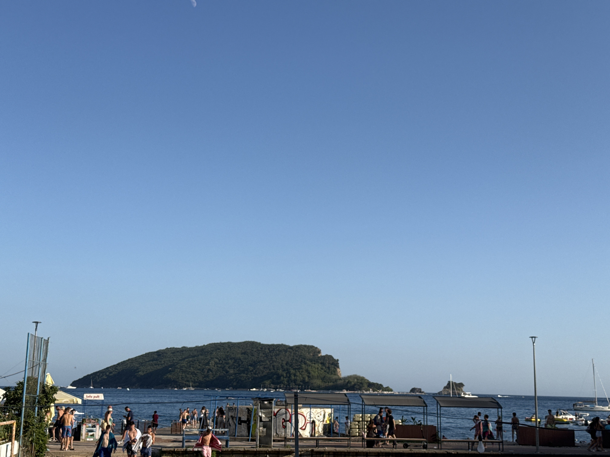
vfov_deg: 30.3
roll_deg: -1.5
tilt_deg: +11.1
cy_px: 228
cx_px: 305
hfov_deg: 39.7
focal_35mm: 48
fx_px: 846
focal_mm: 6.76
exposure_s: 1/5587
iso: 64
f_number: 1.78
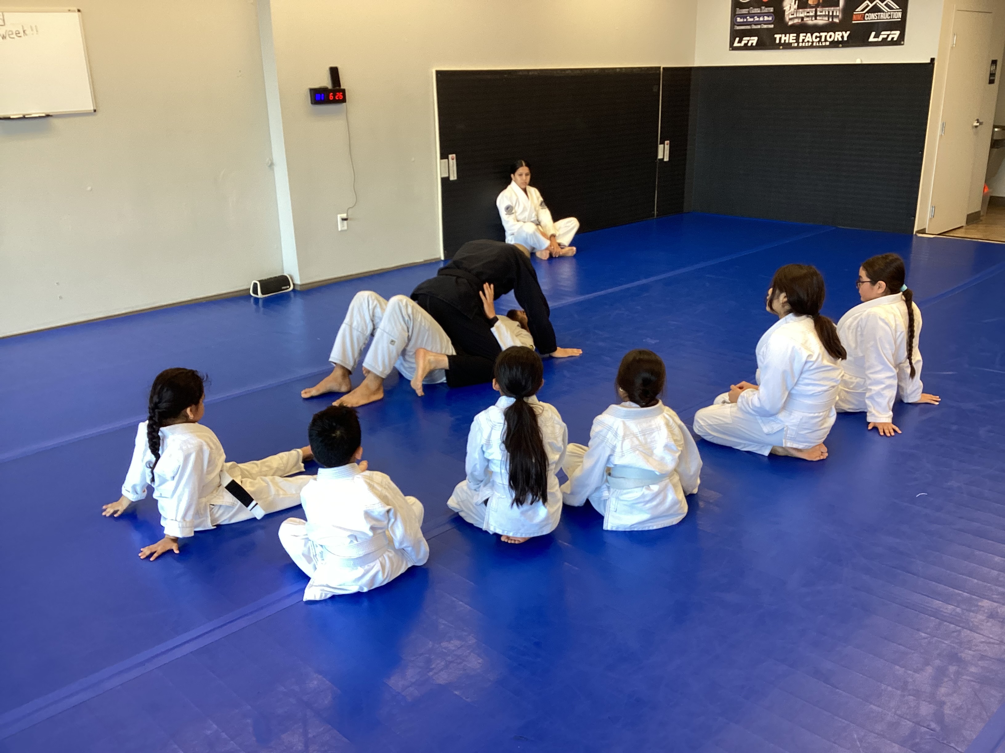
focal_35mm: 31
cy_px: 376
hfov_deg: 58.4
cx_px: 502
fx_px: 900
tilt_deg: -19.0
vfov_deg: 45.4
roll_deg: +0.7
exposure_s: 1/60
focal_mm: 3.3
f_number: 2.4
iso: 64
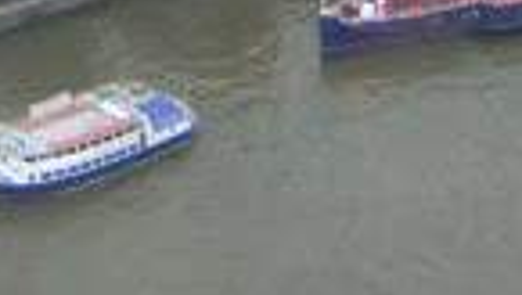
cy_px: -327
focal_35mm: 187
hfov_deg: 11.2
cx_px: -155
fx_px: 2592
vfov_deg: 6.3
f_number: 2.8
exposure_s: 1/30
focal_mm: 8
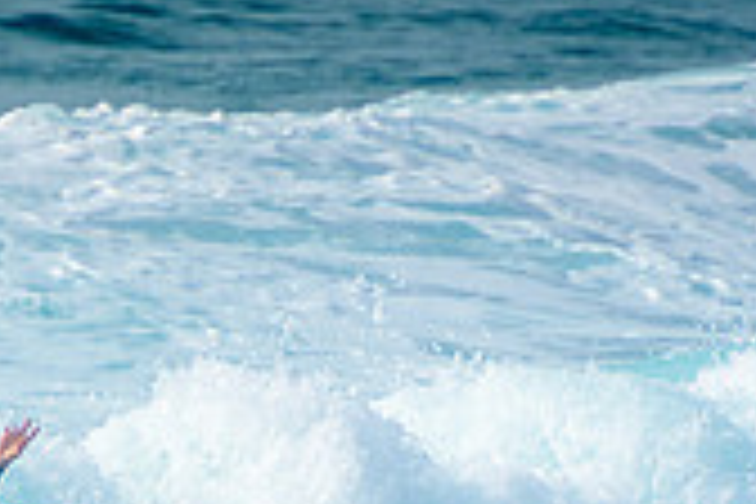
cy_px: 614
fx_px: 43530
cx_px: 32
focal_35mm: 2073
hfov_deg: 1.0
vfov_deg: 0.7
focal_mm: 400
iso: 280
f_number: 5.6
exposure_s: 1/2000
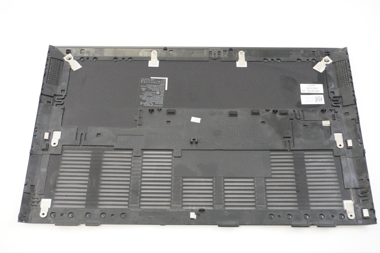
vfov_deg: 26.7
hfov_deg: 39.2
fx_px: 533
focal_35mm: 51
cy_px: 135
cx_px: 200
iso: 8000
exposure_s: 1/200
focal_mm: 31
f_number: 5.6
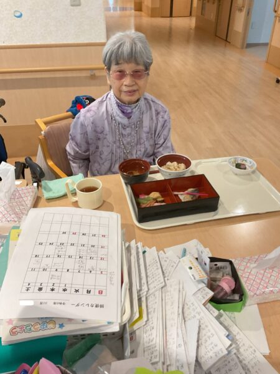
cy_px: 187
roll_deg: +2.3
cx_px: 140
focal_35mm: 29
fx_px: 313
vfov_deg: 61.7
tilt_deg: -34.1
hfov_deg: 48.2
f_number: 1.8
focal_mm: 3
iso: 100
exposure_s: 1/60
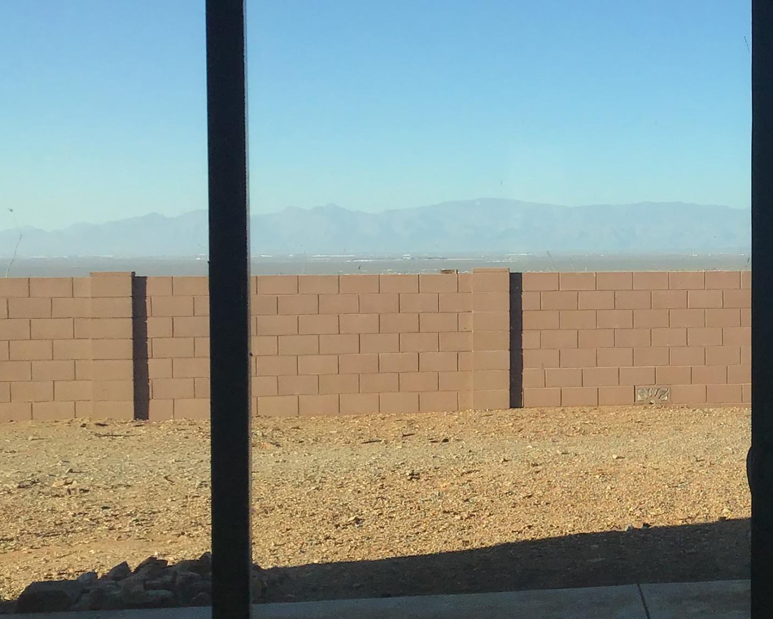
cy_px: 291
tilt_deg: -3.8
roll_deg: -0.4
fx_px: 1464
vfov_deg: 23.9
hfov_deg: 27.7
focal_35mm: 64
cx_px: 786
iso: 25
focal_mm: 3.3
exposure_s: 1/1006
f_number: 2.4
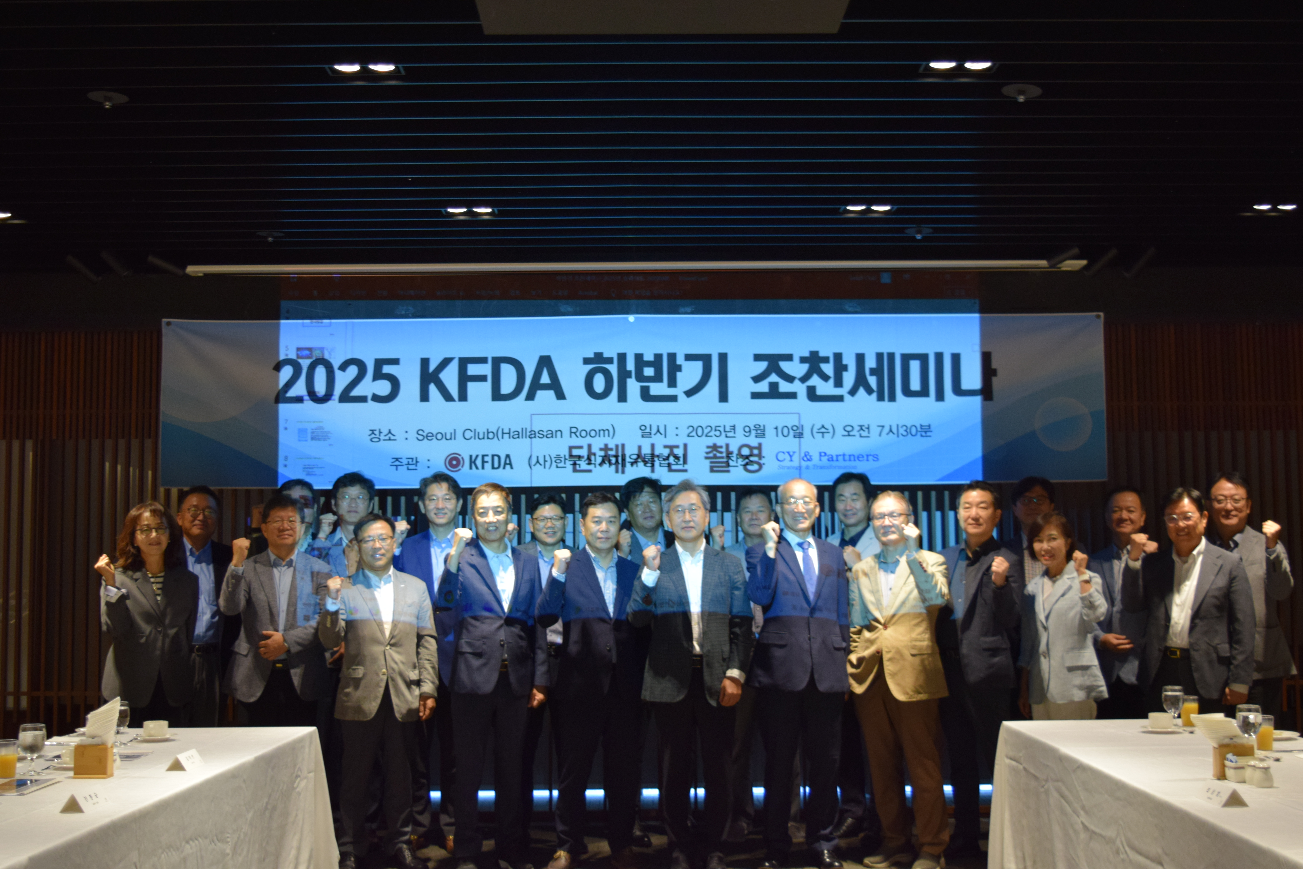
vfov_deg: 31.9
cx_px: 652
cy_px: 434
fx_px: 1520
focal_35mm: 42
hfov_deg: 46.4
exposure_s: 1/60
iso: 900
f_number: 4.2
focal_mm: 28
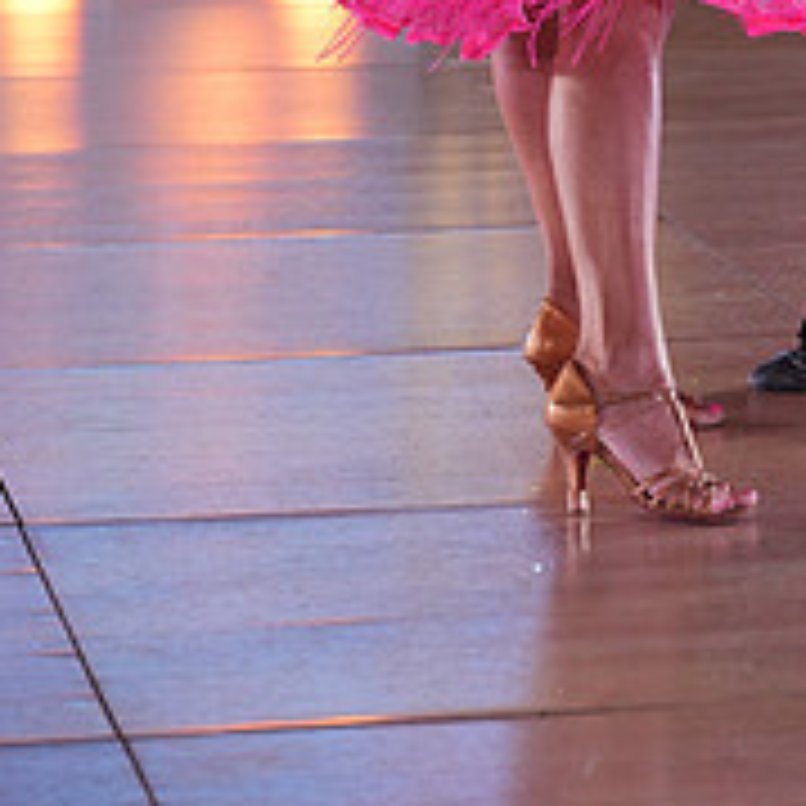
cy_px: -455
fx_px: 6243
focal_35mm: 237
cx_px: 862
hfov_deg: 7.3
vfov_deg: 7.3
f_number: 4
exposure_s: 1/400
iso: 1250
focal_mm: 86
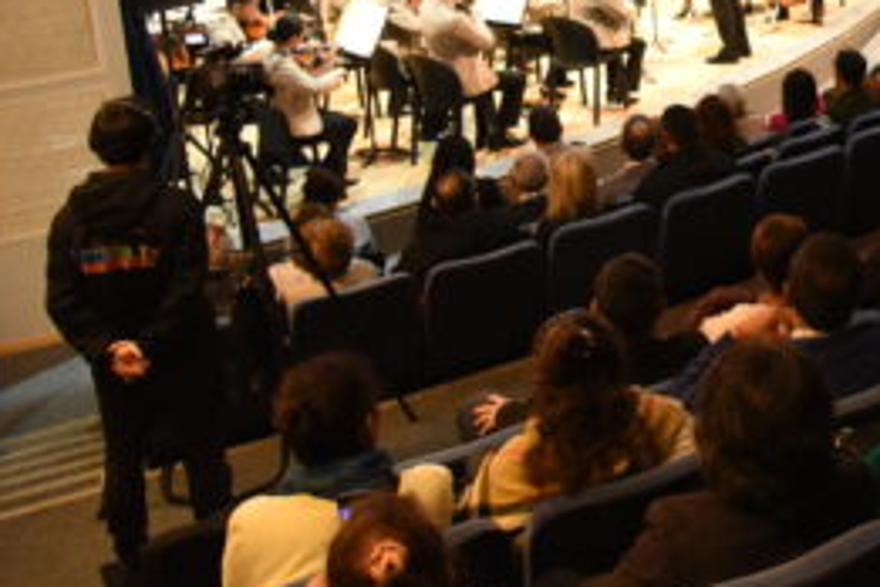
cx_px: 1032
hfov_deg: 27.9
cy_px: -47
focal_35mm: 64
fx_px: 1564
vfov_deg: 20.3
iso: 6400
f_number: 4
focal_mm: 24
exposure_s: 1/100
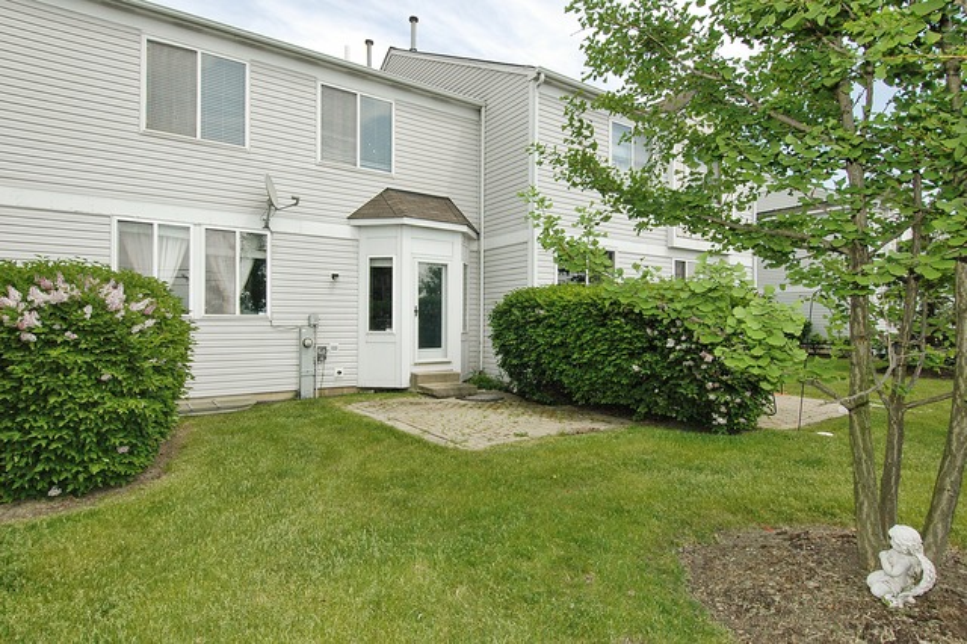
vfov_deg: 67.3
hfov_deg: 90.0
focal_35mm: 18
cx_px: 484
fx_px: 483
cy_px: 322
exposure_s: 1/500
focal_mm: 12
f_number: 11
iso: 500
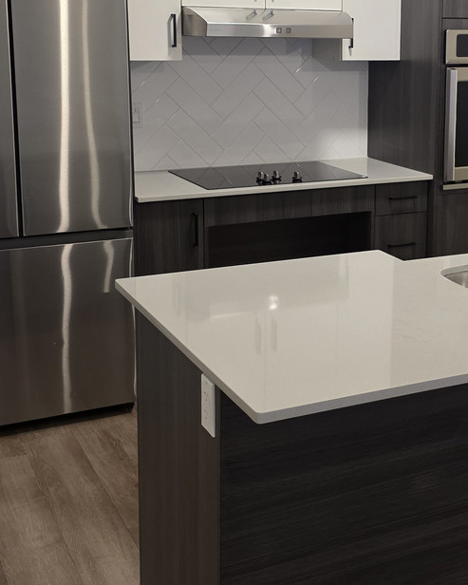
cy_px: 211
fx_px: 969
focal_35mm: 56
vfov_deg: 33.4
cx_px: 394
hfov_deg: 26.5
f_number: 1.7
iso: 400
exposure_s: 1/120
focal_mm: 6.3
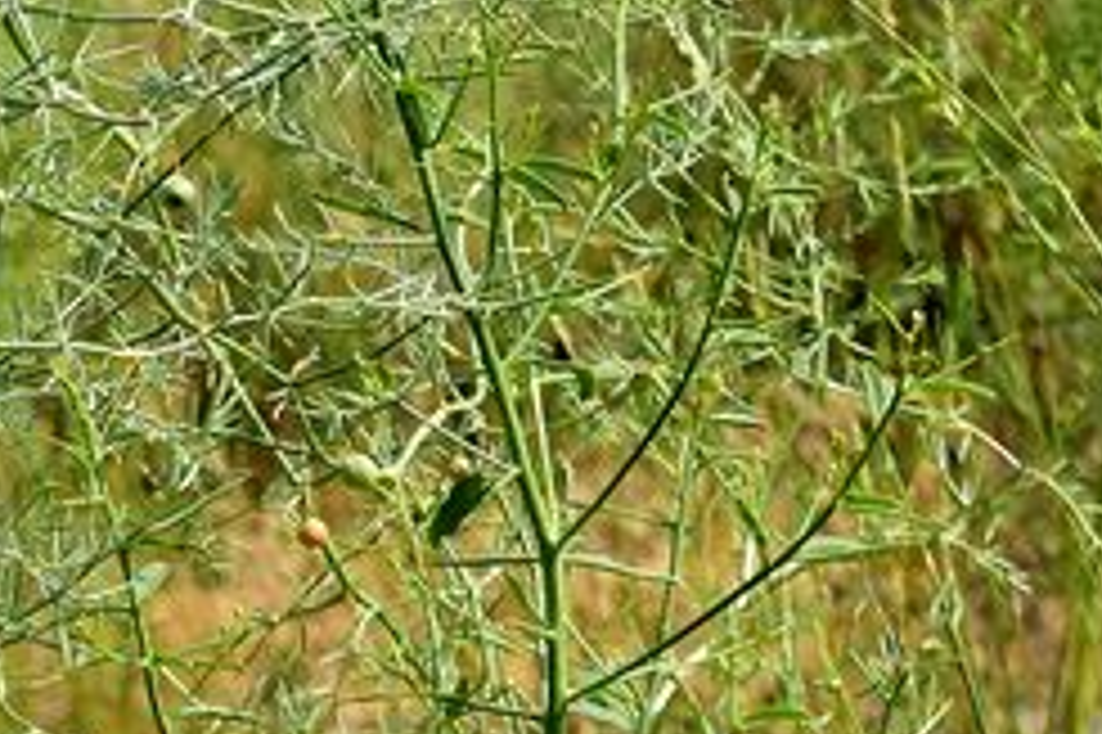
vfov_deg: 5.0
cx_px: -1421
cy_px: 871
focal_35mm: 274
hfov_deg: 7.1
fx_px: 8382
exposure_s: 1/200
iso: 100
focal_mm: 32
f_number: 7.1
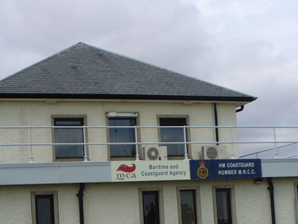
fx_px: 689
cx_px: 132
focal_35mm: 80
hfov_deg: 24.4
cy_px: 179
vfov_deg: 18.3
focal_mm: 7.9
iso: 80
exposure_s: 1/400
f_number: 6
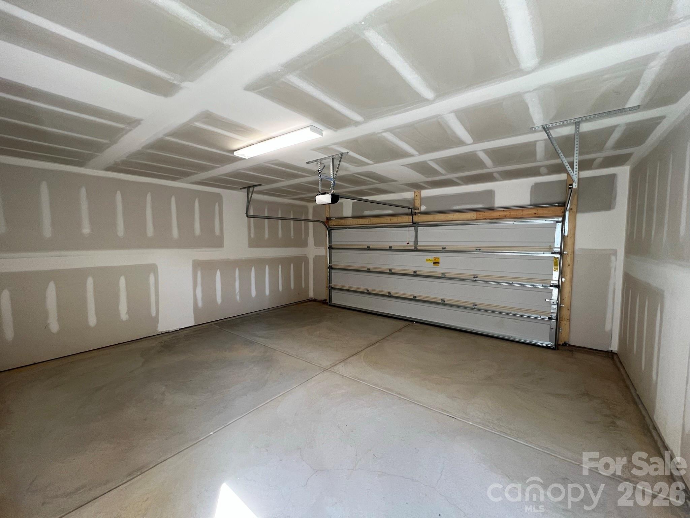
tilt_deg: -4.5
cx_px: 345
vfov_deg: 89.9
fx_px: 259
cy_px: 259
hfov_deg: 106.2
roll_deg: -0.1
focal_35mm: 13
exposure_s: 1/99
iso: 125
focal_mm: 1.57
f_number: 1.8
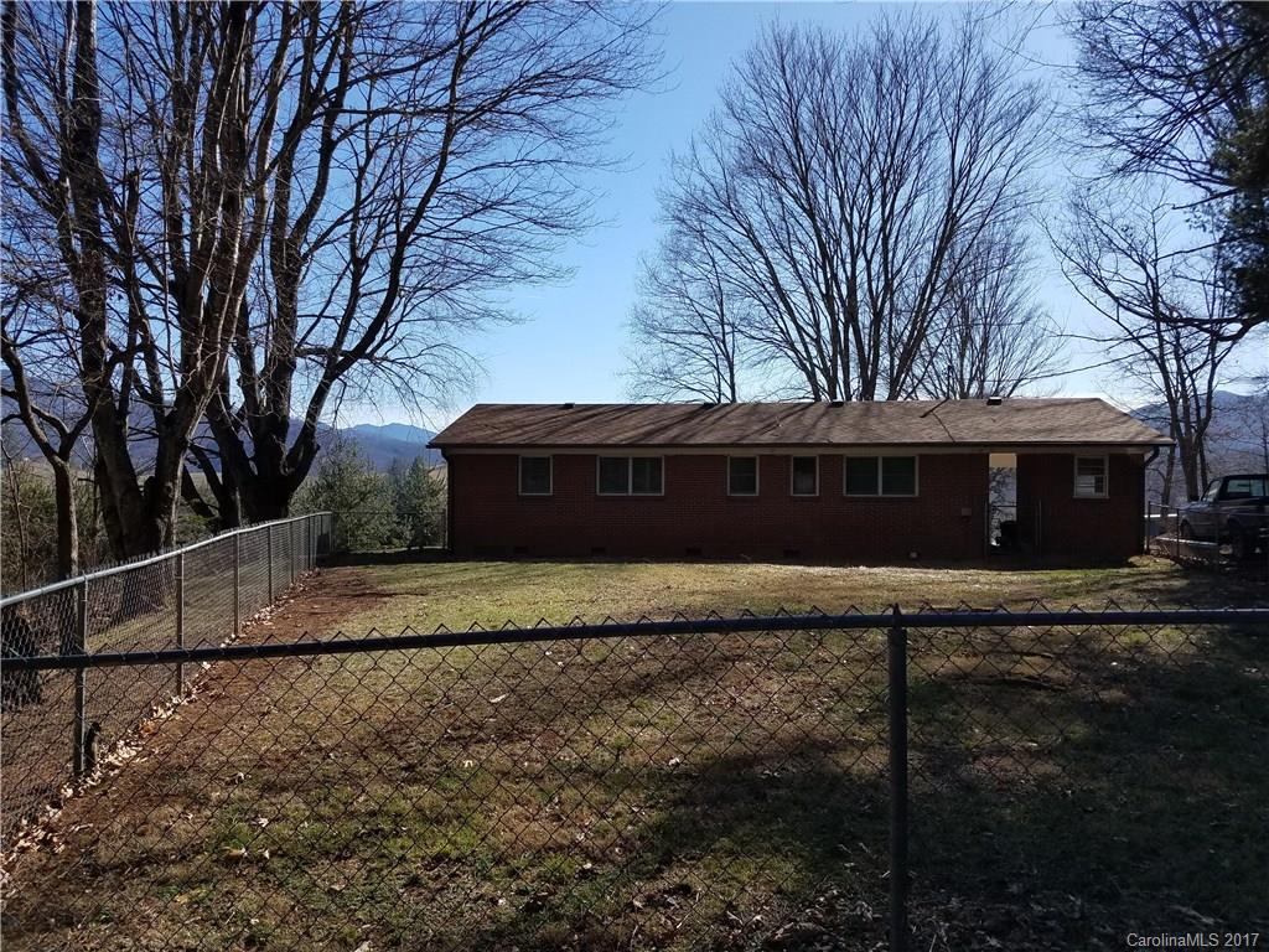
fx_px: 953
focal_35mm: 26
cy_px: 476
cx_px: 634
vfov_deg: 53.1
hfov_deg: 67.3
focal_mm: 4.2
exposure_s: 1/1976
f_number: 1.7
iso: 40
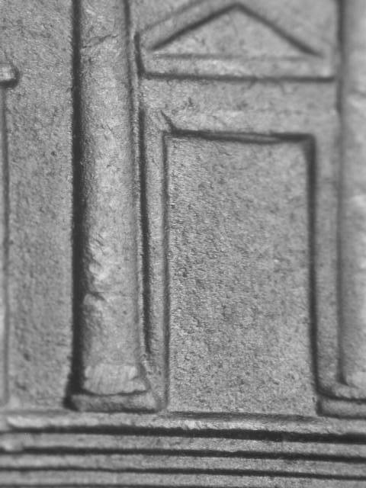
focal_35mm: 138
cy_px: 244
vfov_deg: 14.3
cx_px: 183
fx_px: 1945
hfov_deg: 10.7
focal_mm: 28.6
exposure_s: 1/24.4
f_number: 4.7
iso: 100
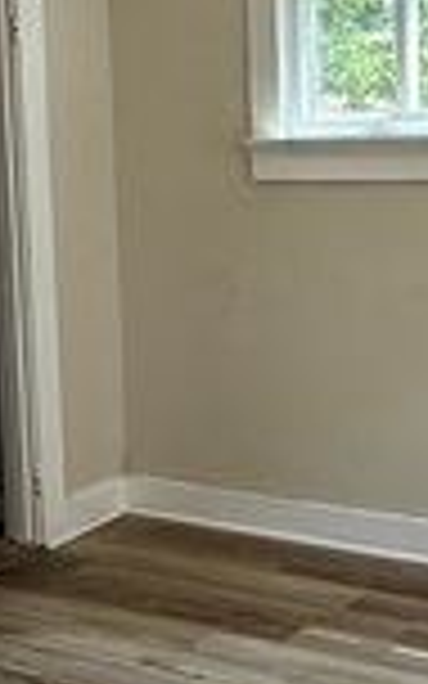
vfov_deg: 31.5
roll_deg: +1.2
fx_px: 1213
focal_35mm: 65
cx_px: 390
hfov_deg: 19.6
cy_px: 292
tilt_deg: -6.8
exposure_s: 1/118
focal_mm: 2.22
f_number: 2.2
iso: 64
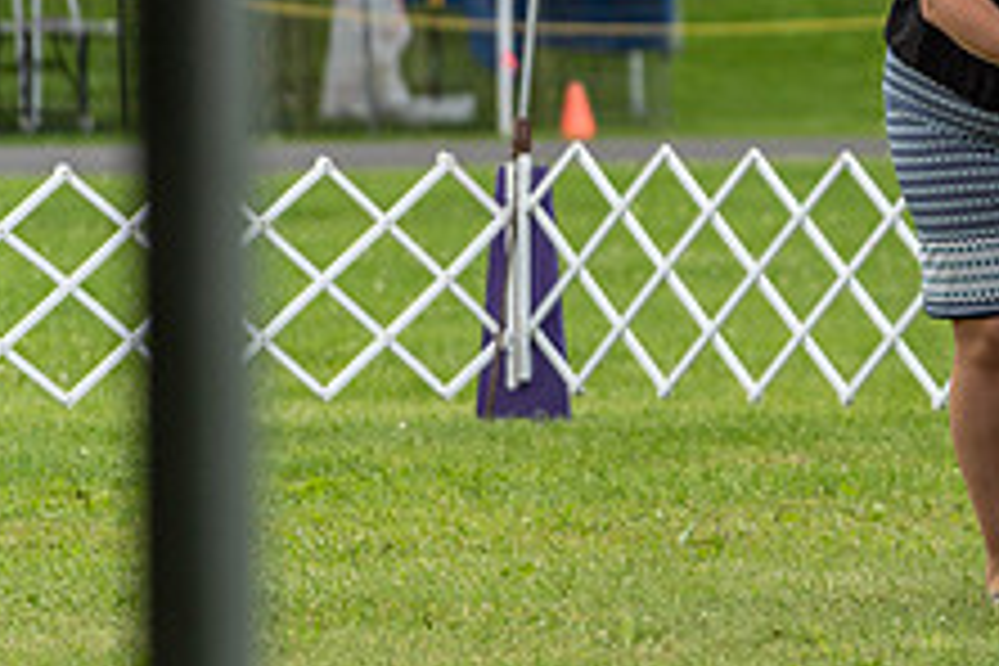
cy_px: -34
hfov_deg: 4.2
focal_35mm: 487
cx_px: 1192
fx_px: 13513
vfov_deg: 2.8
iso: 320
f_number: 4
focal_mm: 186
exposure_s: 1/1000
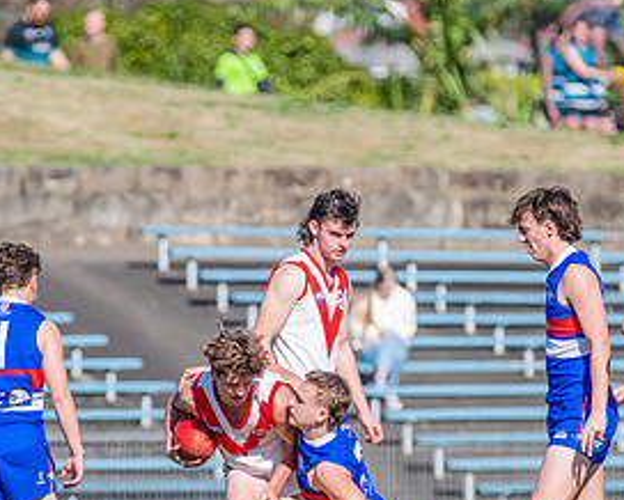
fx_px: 20311
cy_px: 472
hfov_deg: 1.8
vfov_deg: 1.4
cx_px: 348
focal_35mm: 1099
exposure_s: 1/1600
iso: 800
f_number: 9
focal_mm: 500
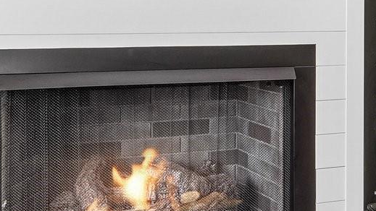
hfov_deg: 29.1
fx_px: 618
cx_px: 453
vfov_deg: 19.1
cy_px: 29
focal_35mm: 62
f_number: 8
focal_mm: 10
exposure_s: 1/13
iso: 400
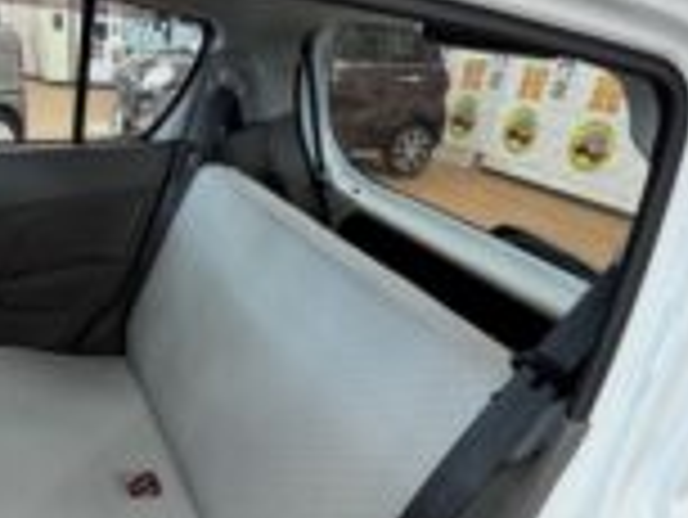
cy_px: 358
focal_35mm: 32
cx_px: 193
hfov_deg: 54.7
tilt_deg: -27.4
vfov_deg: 43.4
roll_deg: -4.4
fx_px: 637
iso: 160
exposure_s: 1/100
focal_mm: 2.22
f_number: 2.2
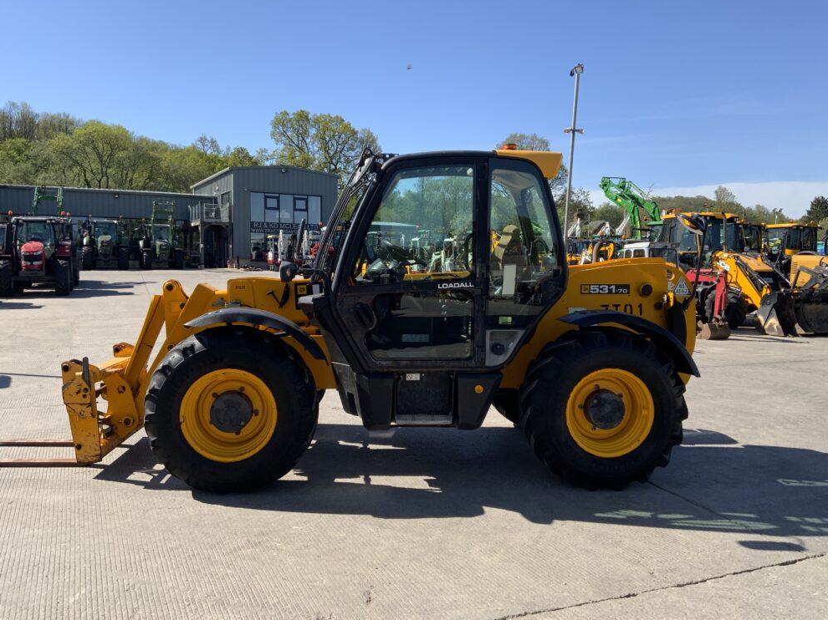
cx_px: 427
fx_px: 717
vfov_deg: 46.8
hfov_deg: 60.0
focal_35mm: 30
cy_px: 300
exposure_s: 1/1250
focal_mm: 3
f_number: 1.8
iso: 16
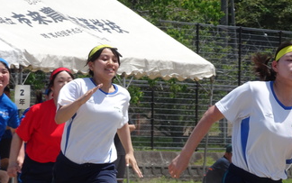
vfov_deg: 3.5
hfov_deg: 5.6
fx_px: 2986
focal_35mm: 375
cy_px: 160
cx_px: 107
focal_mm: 40.86
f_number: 6.3
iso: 80
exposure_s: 1/400
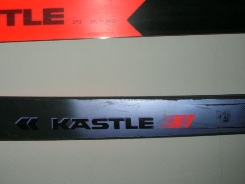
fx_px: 361
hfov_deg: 36.9
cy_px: 51
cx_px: 73
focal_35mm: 51
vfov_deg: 28.2
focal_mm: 5.8
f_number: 3
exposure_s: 1/60.1
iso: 50
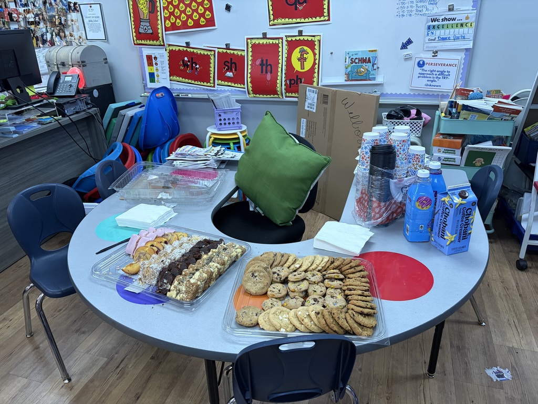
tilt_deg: -24.0
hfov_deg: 67.3
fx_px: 404
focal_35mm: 26
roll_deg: +1.3
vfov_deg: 53.1
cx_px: 269
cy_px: 202
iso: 160
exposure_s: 1/60
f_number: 1.6
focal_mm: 5.96
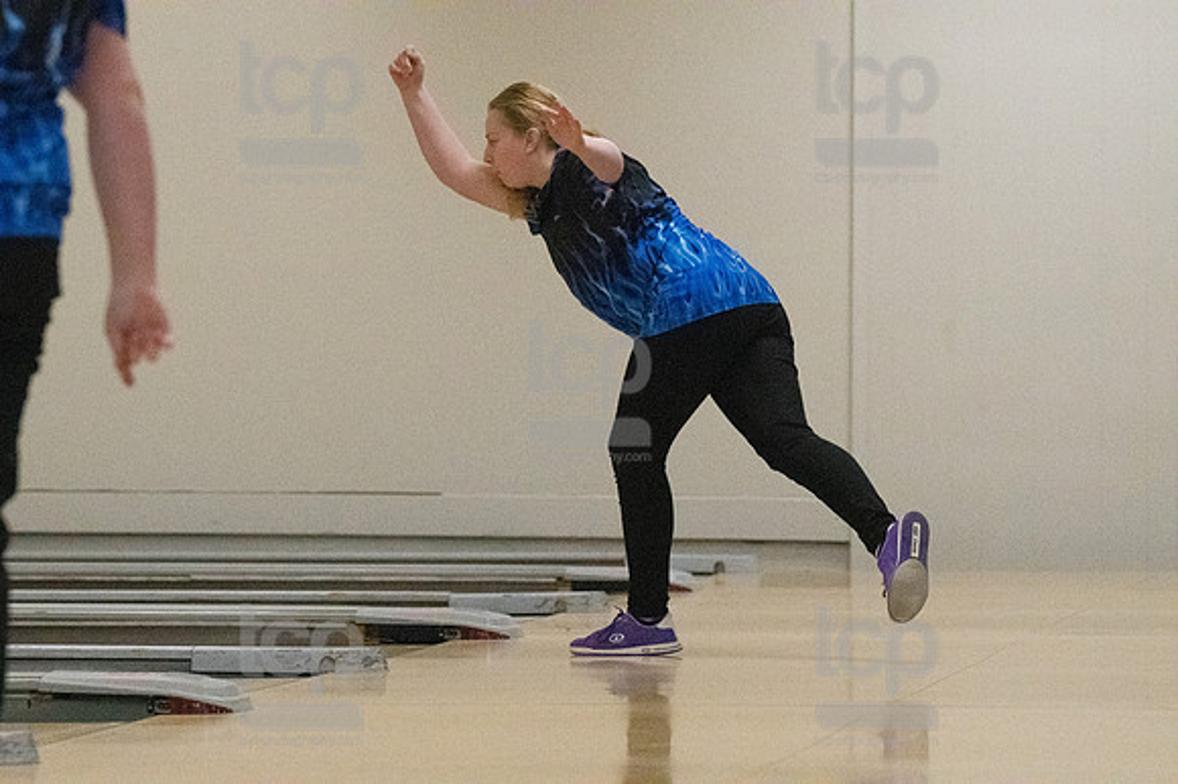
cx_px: 589
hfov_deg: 10.6
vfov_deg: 7.0
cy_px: 392
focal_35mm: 195
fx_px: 6377
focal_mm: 130
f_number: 4
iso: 10000
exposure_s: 1/1250
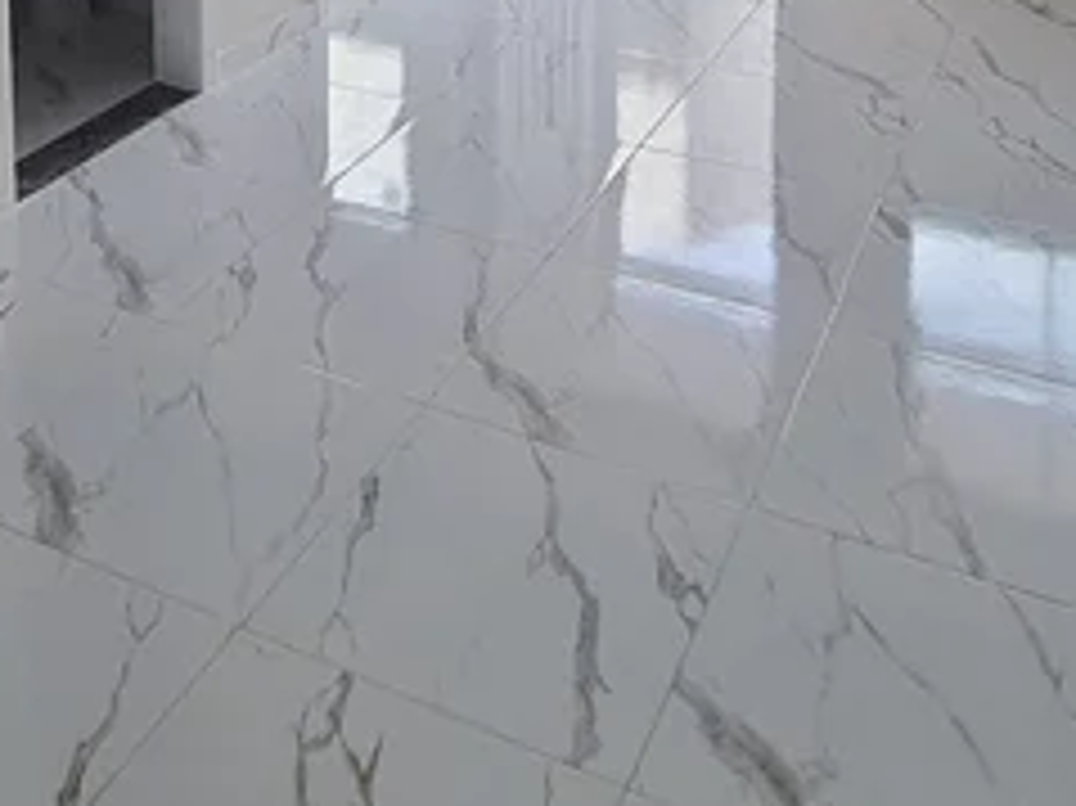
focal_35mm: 45
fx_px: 1398
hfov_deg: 41.6
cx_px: 369
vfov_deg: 25.9
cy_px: -326
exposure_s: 1/120
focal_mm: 1.74
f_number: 2.2
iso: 50
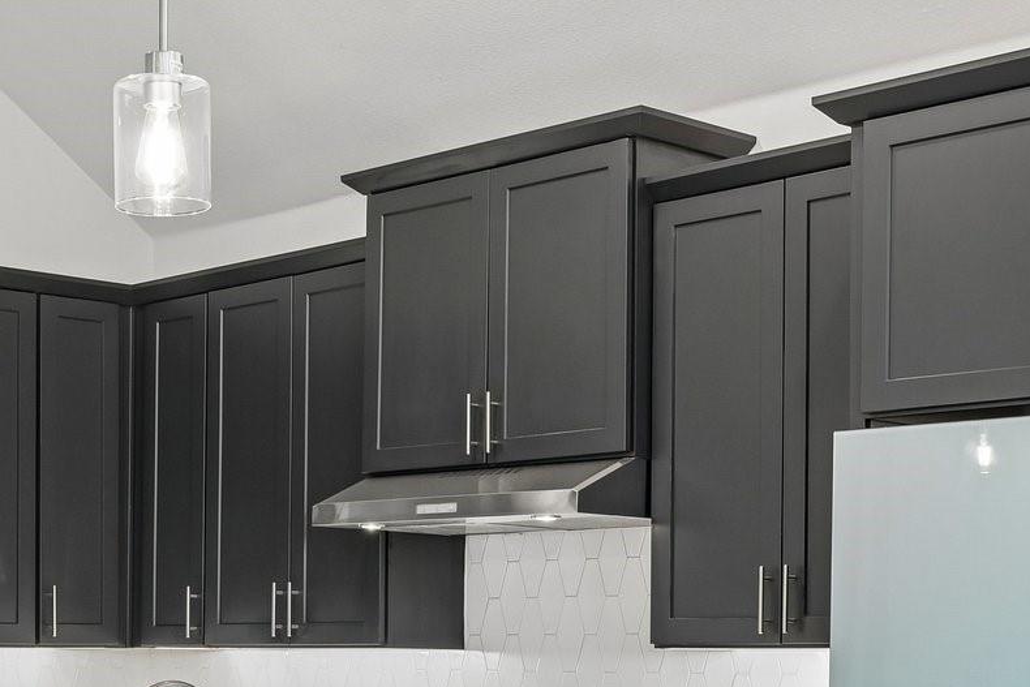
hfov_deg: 28.4
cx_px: 240
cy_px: 651
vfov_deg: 19.0
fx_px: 2003
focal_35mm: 70
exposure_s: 1/15
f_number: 8
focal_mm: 27
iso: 400
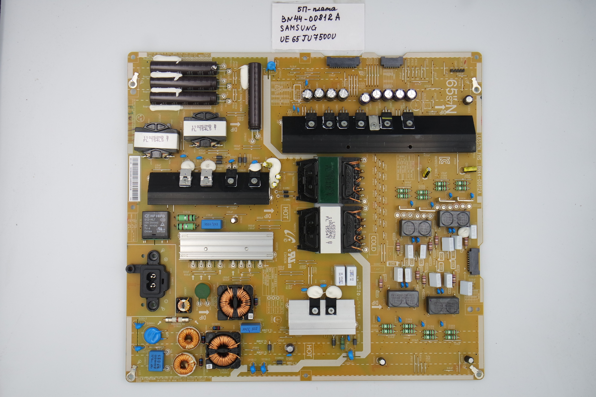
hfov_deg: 54.4
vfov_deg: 37.9
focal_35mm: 35
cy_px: 198
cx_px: 298
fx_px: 579
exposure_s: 1/100
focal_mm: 13
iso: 160
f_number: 5.6
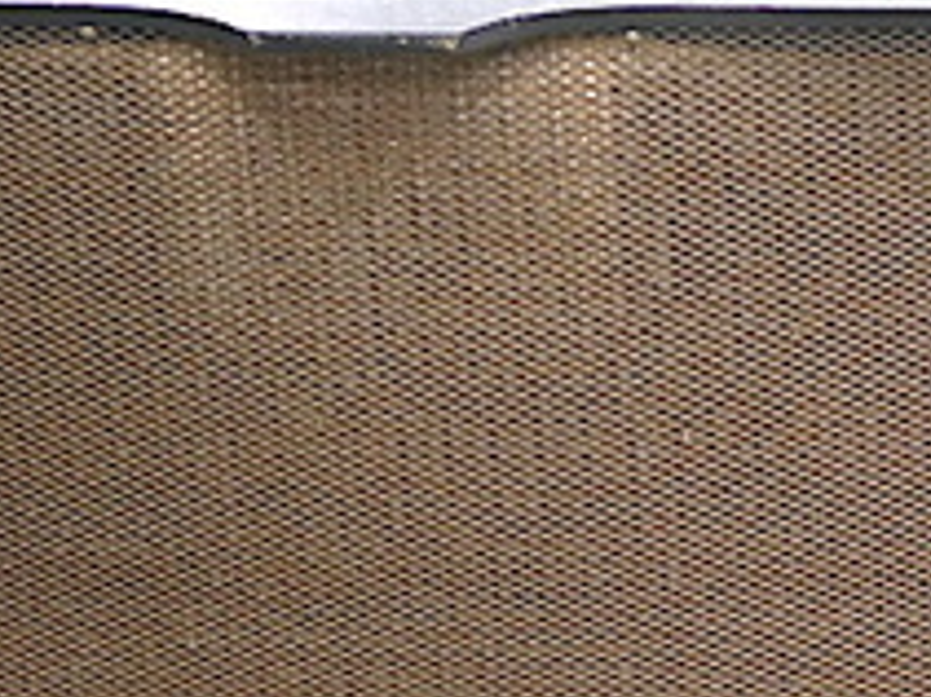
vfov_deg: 6.9
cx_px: 1372
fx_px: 5752
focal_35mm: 214
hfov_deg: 9.0
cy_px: 556
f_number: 4
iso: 100
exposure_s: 1
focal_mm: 8.4
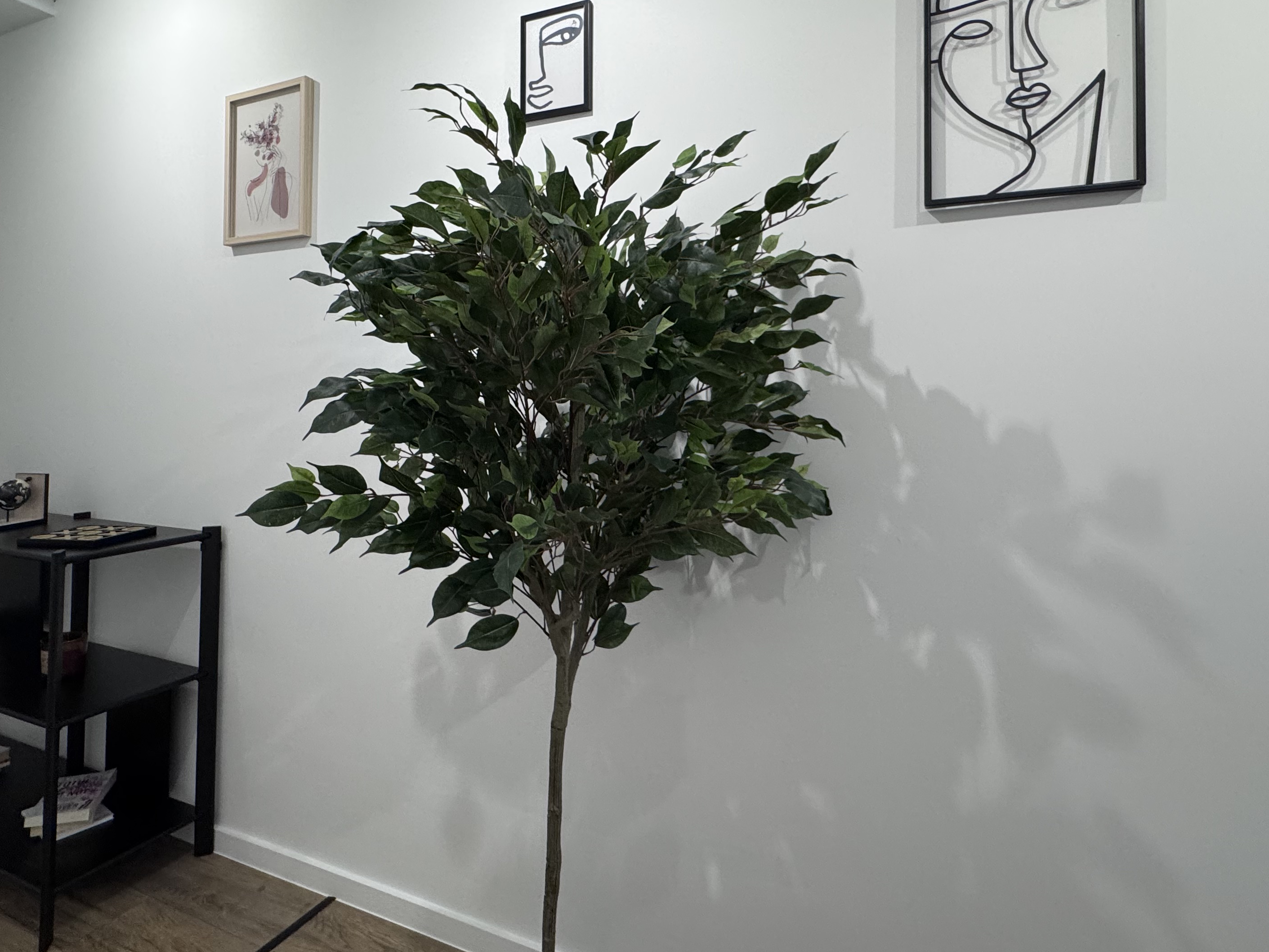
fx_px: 733
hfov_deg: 81.7
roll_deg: +0.1
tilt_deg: +2.2
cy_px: 381
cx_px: 630
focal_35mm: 20
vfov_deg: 65.4
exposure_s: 1/100
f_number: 2.2
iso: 250
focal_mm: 2.22
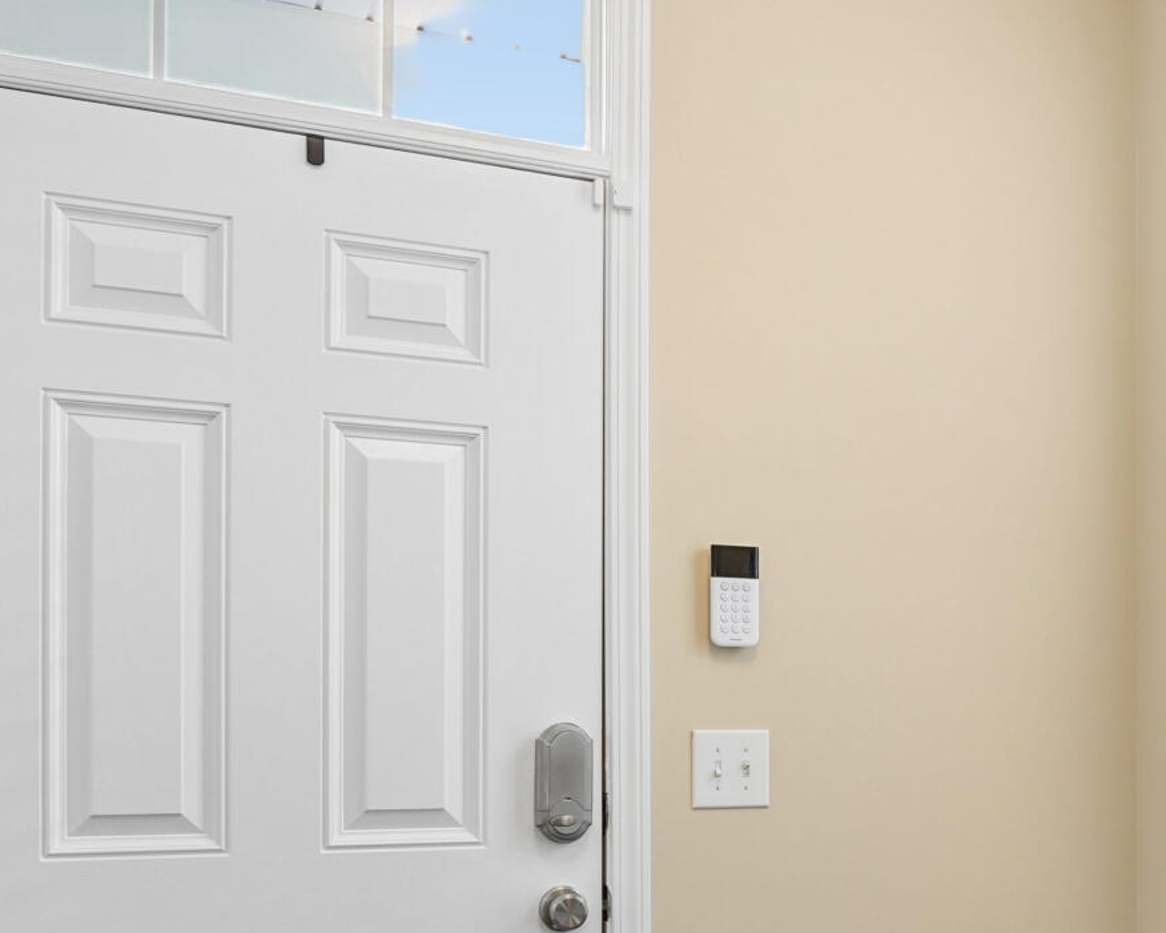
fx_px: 1620
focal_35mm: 47
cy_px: 771
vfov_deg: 31.2
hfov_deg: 36.3
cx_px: 1118
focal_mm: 14.6
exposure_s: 1/4
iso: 250
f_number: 9
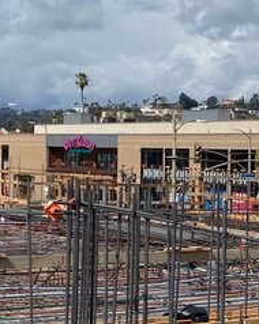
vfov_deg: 19.7
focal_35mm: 96
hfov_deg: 15.5
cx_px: 296
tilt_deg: -4.8
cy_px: 263
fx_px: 921
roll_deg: -2.5
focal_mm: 4.25
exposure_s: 1/5236
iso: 32
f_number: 1.8
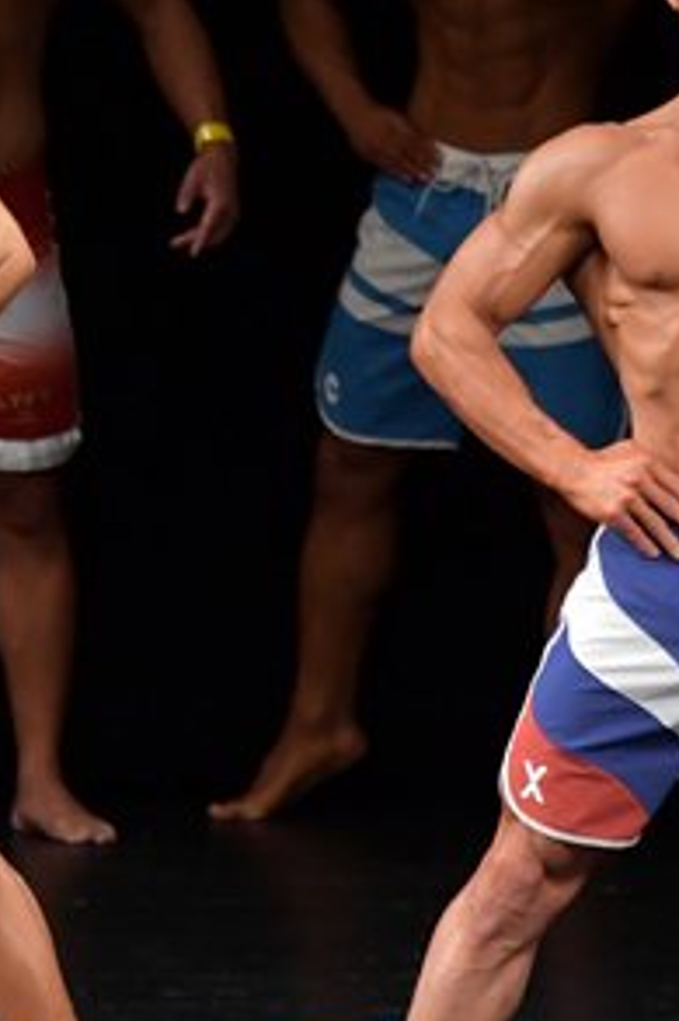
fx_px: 21355
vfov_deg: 2.7
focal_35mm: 754
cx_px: 2
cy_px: 502
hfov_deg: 1.8
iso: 3200
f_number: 5.6
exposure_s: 1/400
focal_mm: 190
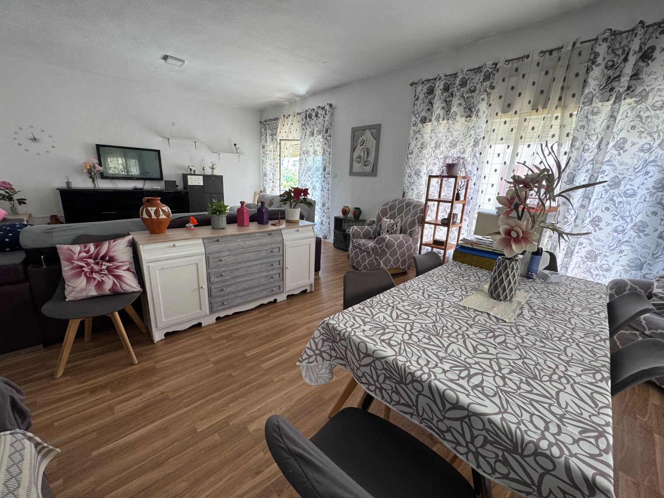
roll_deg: -2.5
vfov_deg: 85.7
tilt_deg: -12.7
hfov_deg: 102.1
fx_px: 269
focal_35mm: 14
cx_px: 332
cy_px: 249
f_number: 2.2
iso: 125
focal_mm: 2.22
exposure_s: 1/99
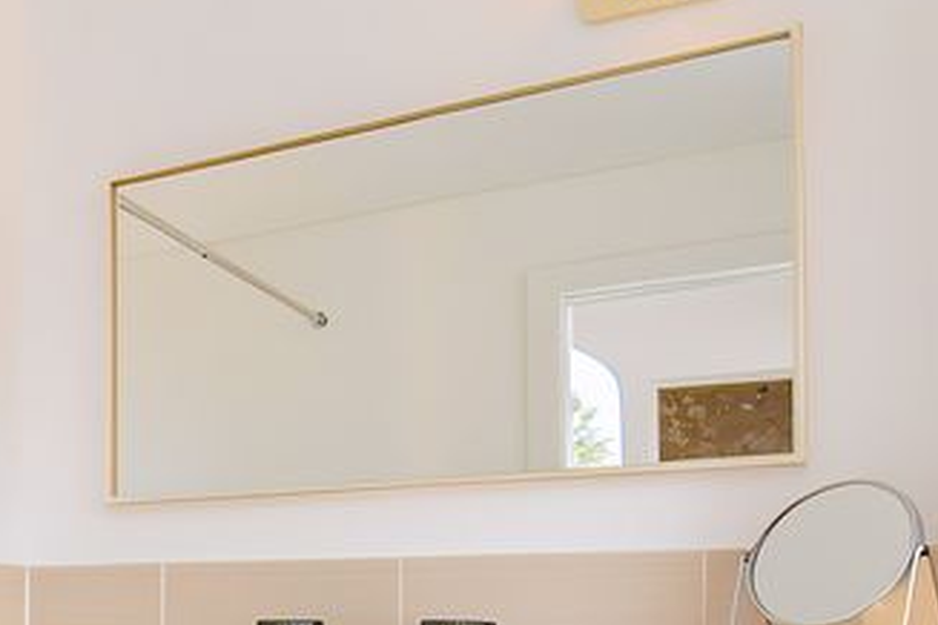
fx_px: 1225
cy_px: 621
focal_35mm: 47
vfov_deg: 27.1
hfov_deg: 29.7
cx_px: -390
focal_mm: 10
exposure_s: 1/60
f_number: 4.5
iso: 2000
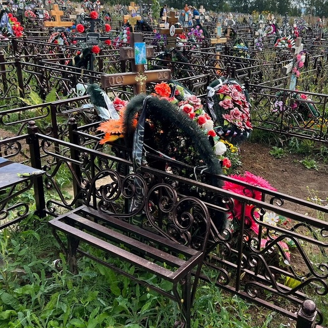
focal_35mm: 36
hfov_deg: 44.8
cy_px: 138
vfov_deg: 45.9
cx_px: 238
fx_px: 386
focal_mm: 5.7
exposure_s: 1/808
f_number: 1.5
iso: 50
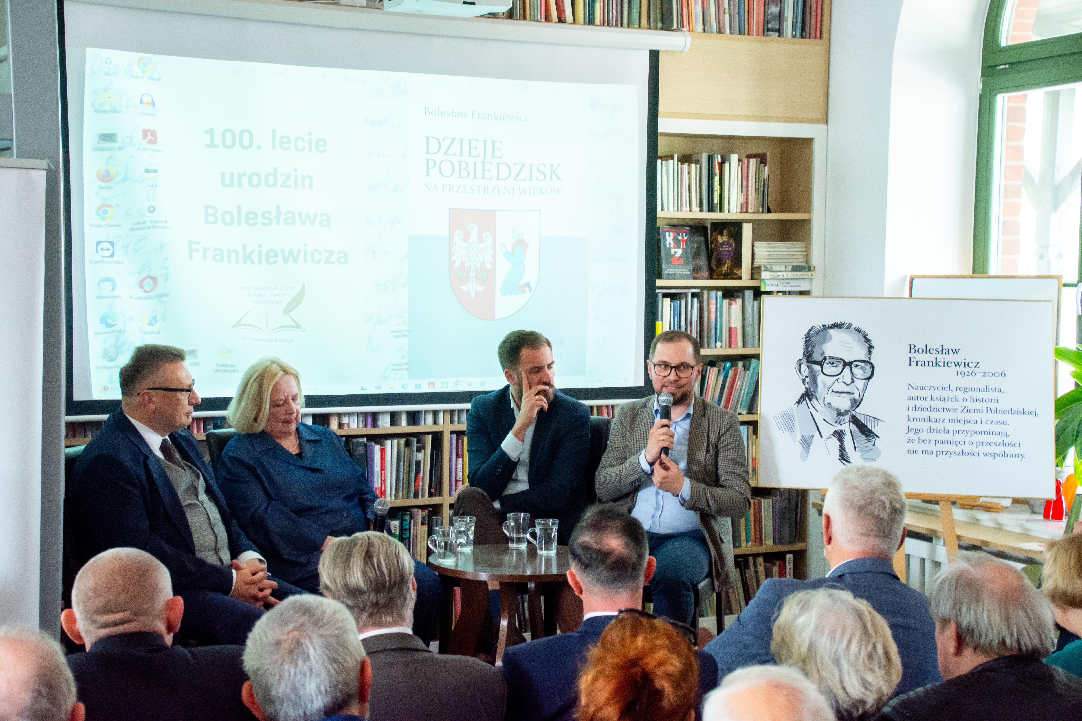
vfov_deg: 22.6
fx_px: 1803
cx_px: 541
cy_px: 360
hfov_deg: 33.4
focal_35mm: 60
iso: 2000
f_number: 4.2
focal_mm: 40
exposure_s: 1/80
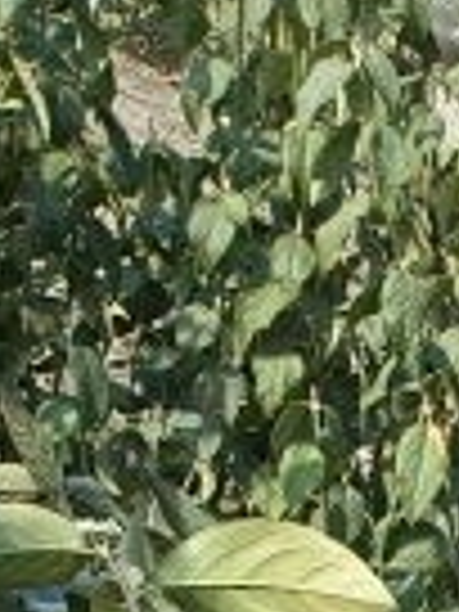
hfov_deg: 6.3
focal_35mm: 204
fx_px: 3607
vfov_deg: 7.6
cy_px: 2239
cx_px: 1638
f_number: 1.8
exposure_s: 1/2007
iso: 80
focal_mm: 4.84
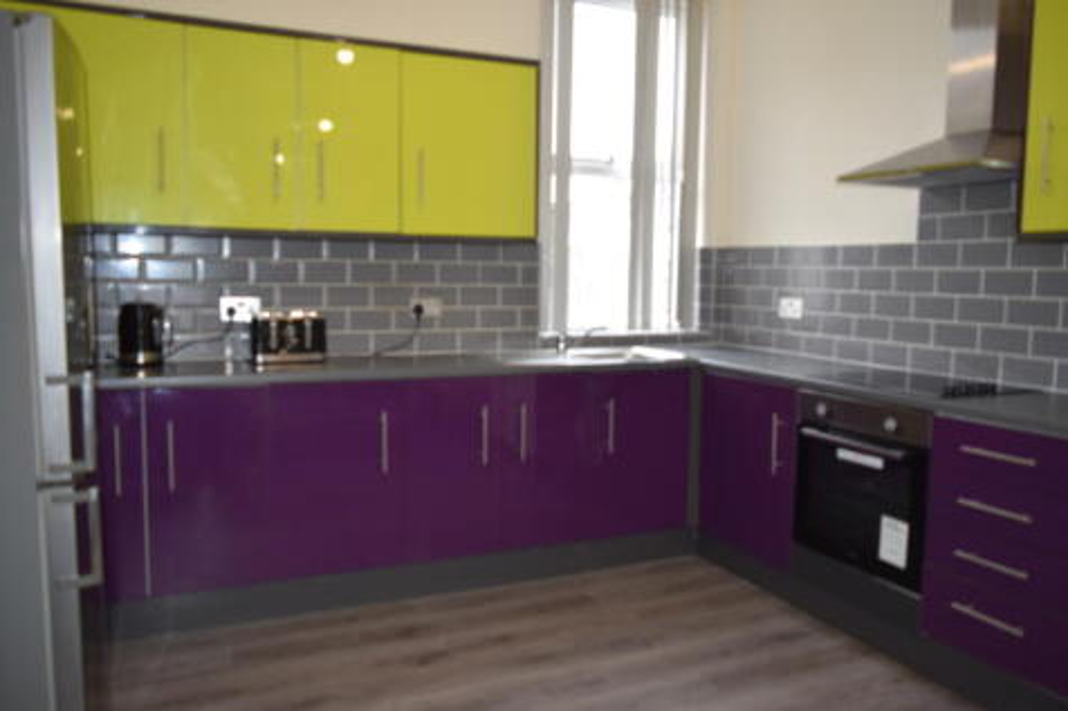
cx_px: 534
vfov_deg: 47.9
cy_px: 356
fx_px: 801
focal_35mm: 27
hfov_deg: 67.4
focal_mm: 18
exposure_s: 1/100
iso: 800
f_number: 5
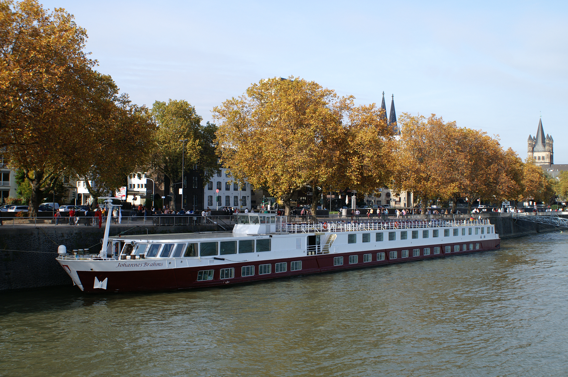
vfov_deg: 31.8
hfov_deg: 46.4
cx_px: 284
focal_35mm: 42
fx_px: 662
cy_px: 188
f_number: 8
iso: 100
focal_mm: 28
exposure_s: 1/300
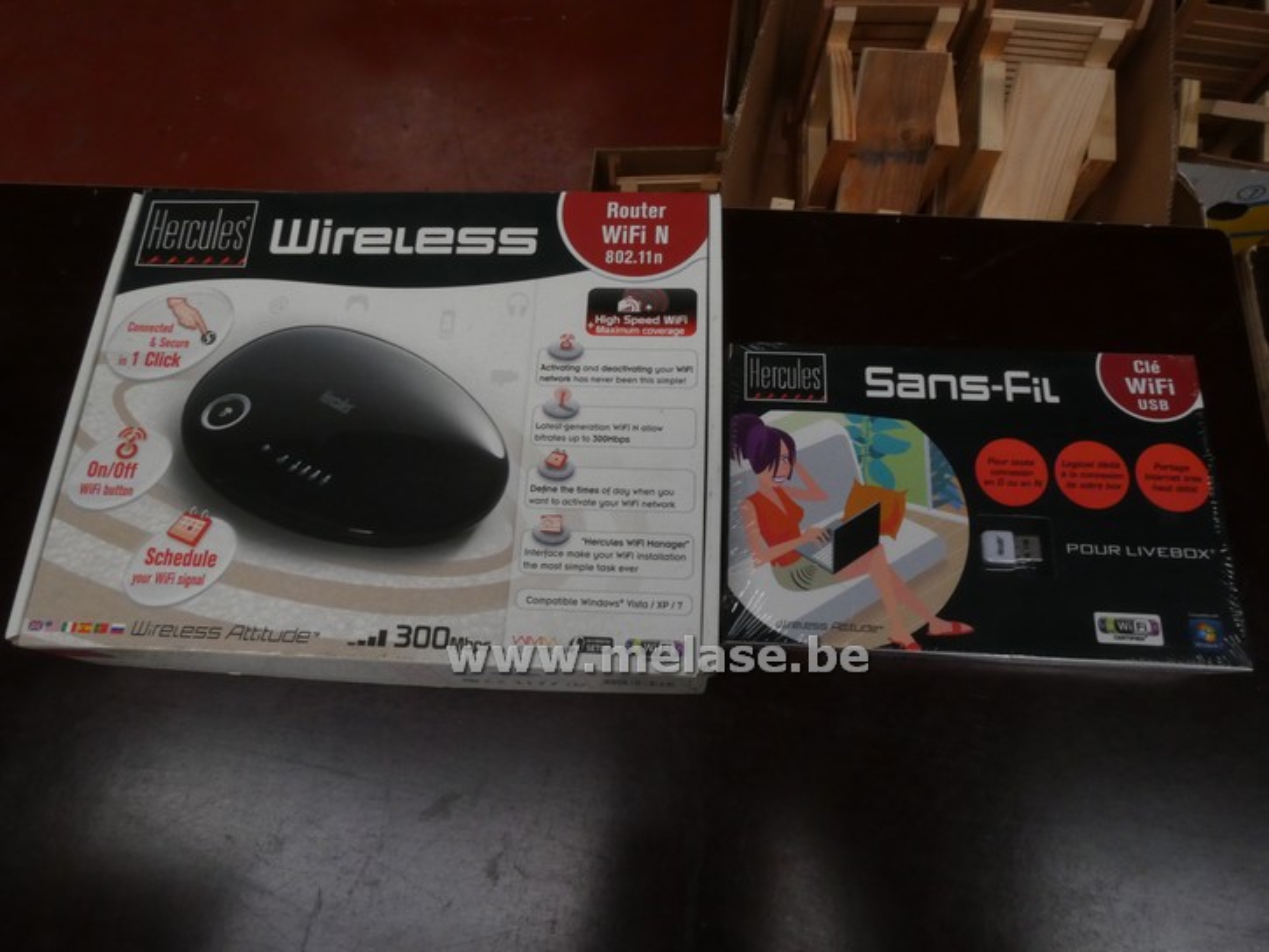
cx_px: 634
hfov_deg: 81.7
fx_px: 733
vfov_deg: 66.0
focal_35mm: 20
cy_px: 476
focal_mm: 3.6
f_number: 8
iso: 400
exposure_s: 1/60
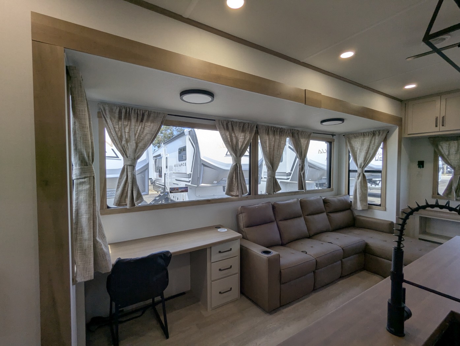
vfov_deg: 78.2
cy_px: 173
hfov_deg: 94.4
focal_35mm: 16
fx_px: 213
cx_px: 230
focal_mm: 2.35
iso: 47
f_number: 2.2
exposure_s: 1/231
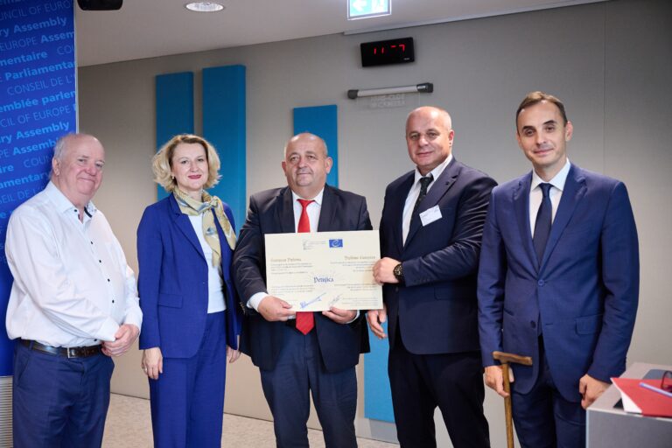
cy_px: 224
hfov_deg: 49.6
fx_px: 728
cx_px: 336
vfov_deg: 34.2
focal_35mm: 39
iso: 2500
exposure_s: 1/250
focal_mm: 39
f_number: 3.2
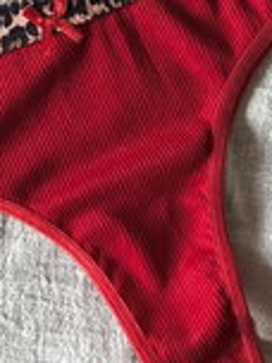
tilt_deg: -82.8
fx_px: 953
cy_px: -70
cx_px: -38
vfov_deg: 20.2
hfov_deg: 15.7
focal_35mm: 91
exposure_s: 1/44
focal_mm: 5.1
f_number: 1.6
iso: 500
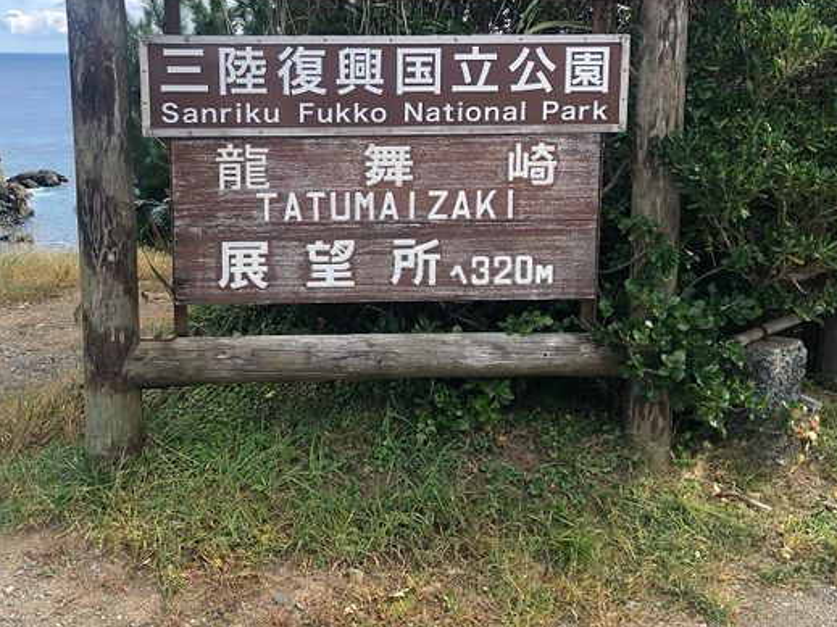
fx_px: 1064
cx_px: 346
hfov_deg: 42.8
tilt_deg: -8.9
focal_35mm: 44
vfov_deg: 32.8
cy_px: 268
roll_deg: -0.2
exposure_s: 1/467
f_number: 1.8
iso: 20
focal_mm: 3.99
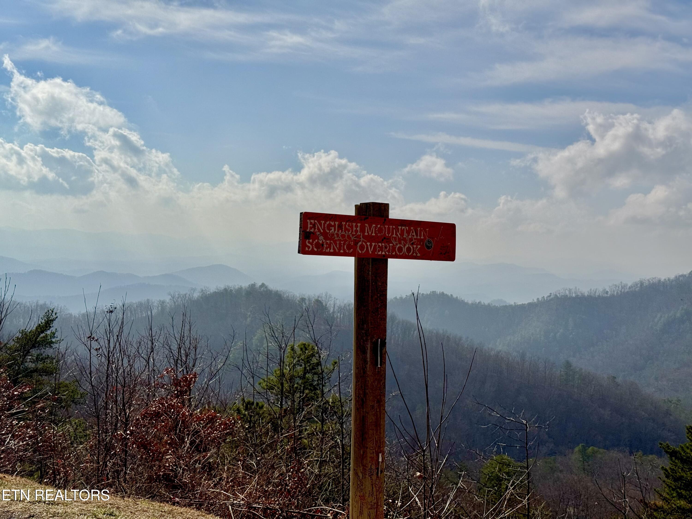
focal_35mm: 48
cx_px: 346
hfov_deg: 39.7
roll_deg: -0.8
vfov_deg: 30.3
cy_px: 260
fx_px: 960
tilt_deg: -0.3
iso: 64
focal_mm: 6.76
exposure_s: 1/20408
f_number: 1.78
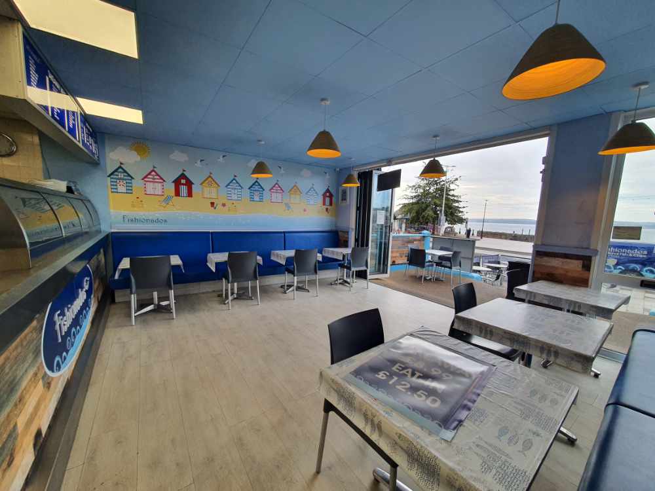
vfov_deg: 89.9
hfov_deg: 106.2
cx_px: 328
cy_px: 246
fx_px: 246
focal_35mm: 13
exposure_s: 1/145
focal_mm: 1.8
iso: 50
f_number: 2.2
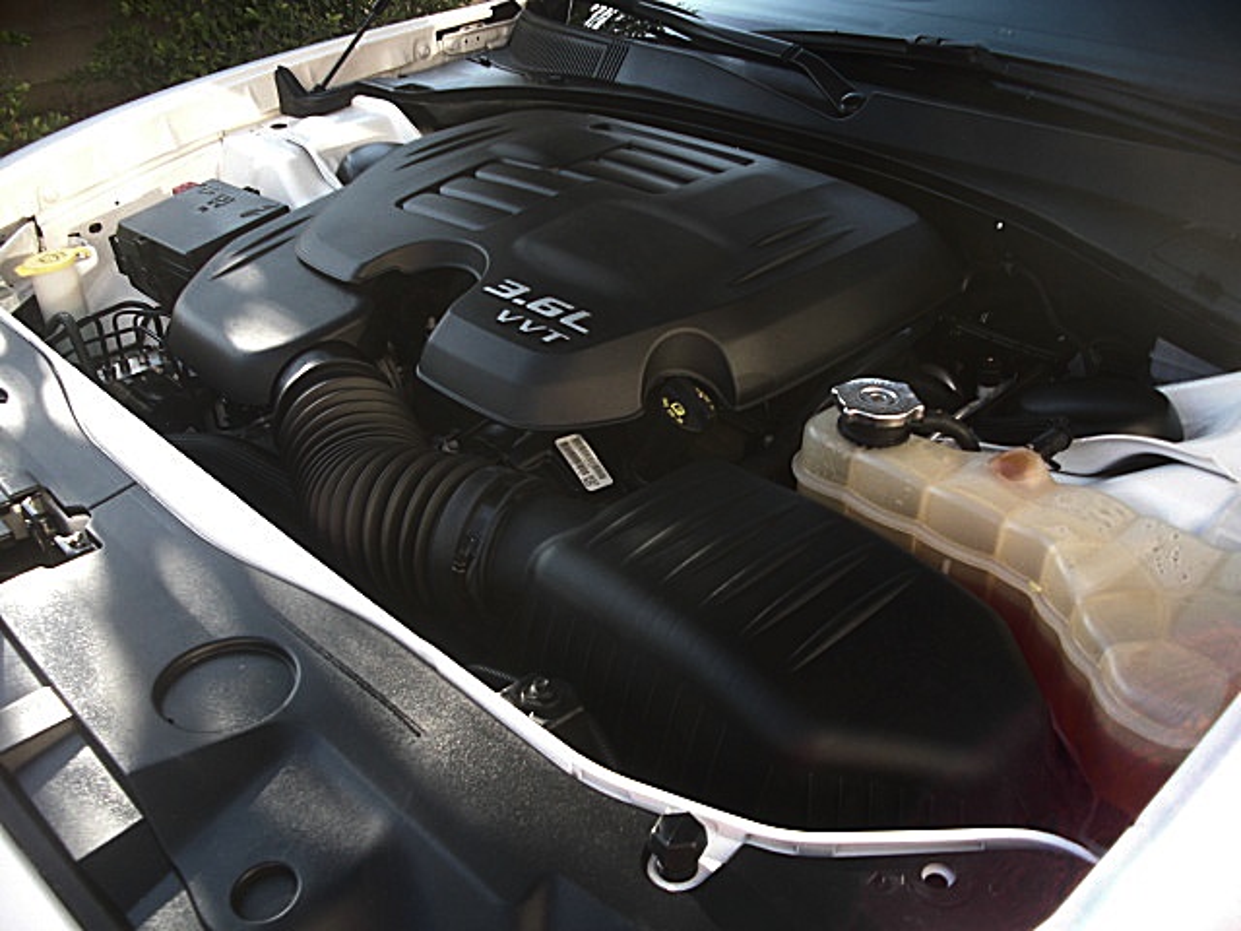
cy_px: 466
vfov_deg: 39.7
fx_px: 1291
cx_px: 620
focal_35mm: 36
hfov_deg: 51.4
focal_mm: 6.3
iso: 50
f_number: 2.8
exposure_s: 1/100
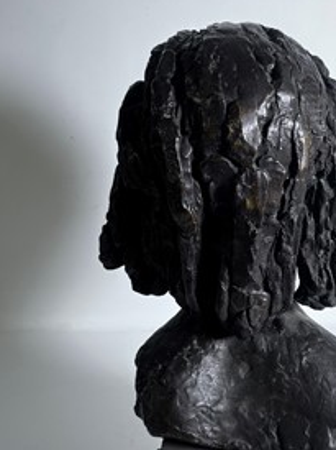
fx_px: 493
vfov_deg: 49.0
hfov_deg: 37.4
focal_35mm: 38
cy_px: 228
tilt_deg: -13.6
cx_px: 216
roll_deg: +1.8
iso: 40
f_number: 1.6
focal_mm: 5.1
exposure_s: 1/100
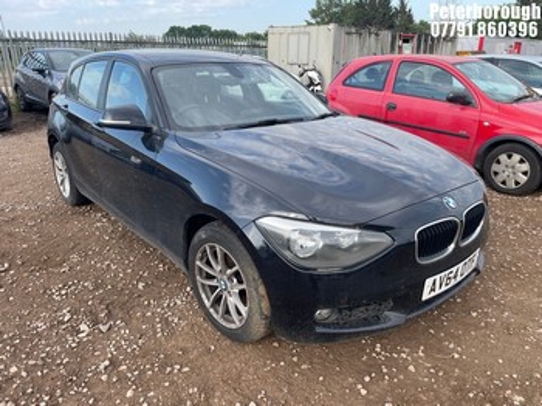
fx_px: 407
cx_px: 271
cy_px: 203
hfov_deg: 67.3
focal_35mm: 26
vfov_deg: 53.0
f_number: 1.6
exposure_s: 1/744
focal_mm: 4.2
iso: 32
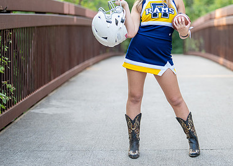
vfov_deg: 15.0
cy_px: 52
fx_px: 628
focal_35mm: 95
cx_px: 172
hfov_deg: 20.9
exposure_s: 1/500
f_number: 1.2
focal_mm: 50
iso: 250
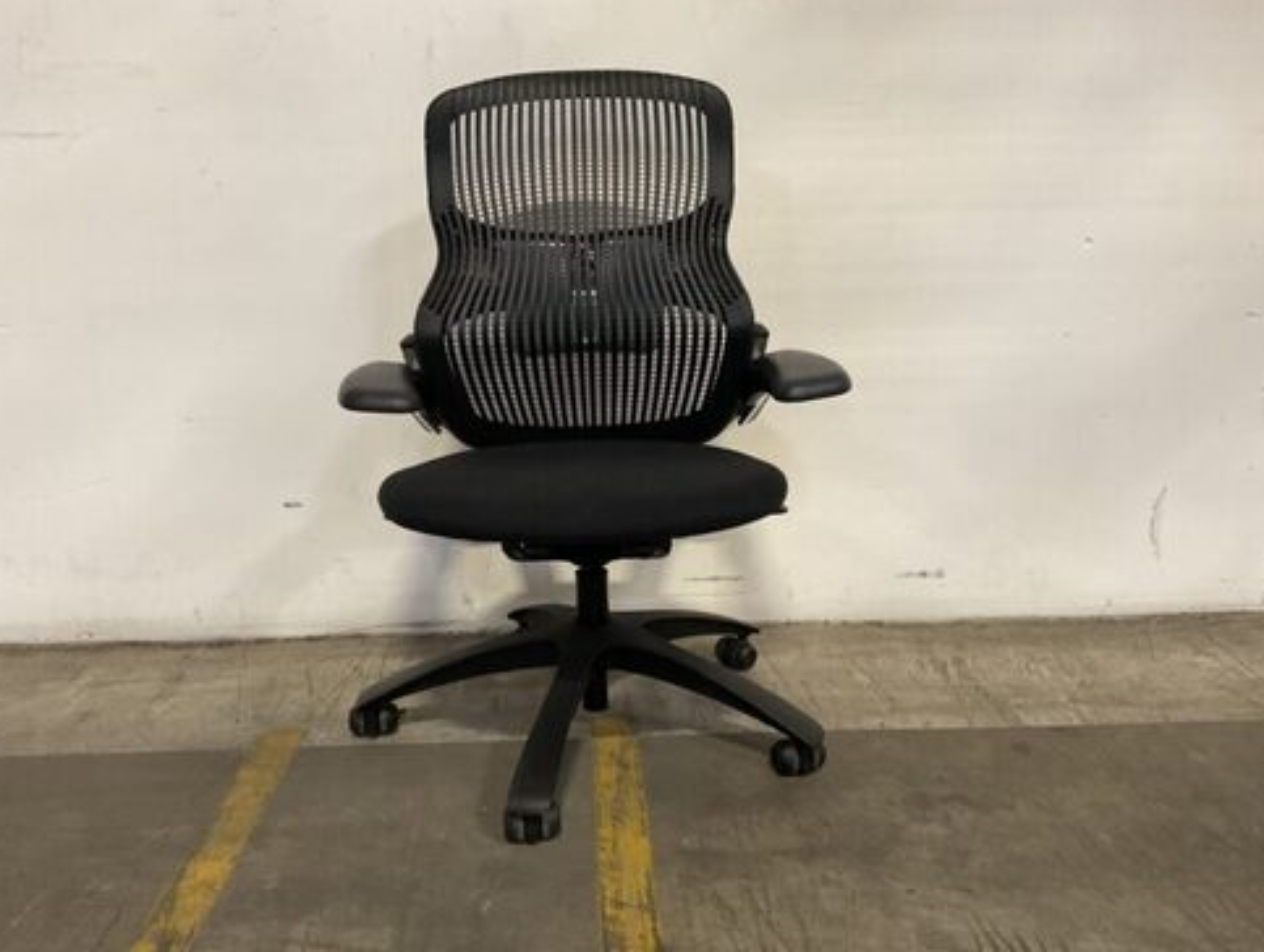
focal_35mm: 30
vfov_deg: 46.9
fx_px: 1097
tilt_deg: -12.7
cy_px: 483
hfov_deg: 59.9
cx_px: 618
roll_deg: +0.7
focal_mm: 3
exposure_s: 1/60
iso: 200
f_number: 1.8
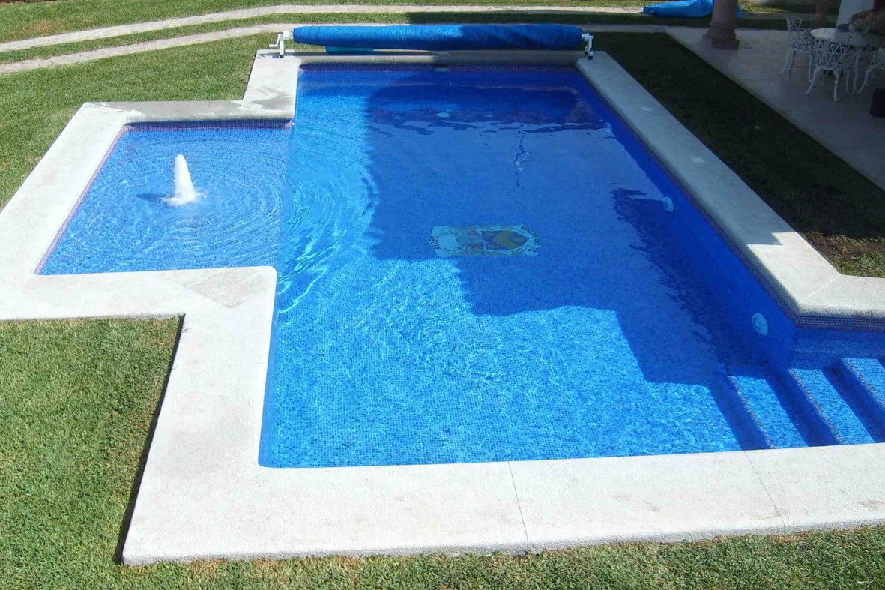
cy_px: 296
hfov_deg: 51.9
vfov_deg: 35.9
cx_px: 438
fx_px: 909
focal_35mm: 37
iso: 50
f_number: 2.8
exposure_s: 1/1000
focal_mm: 5.8
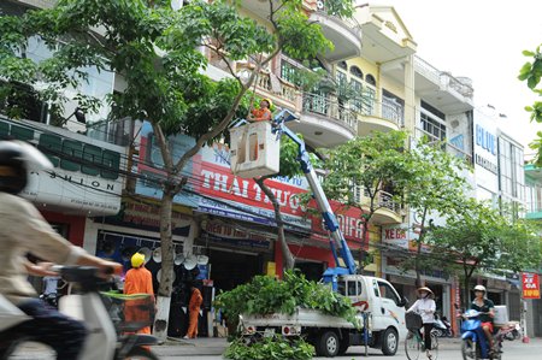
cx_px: 271
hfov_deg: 49.6
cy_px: 180
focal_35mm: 39
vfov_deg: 34.1
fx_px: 587
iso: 200
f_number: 5.6
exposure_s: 1/100
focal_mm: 26
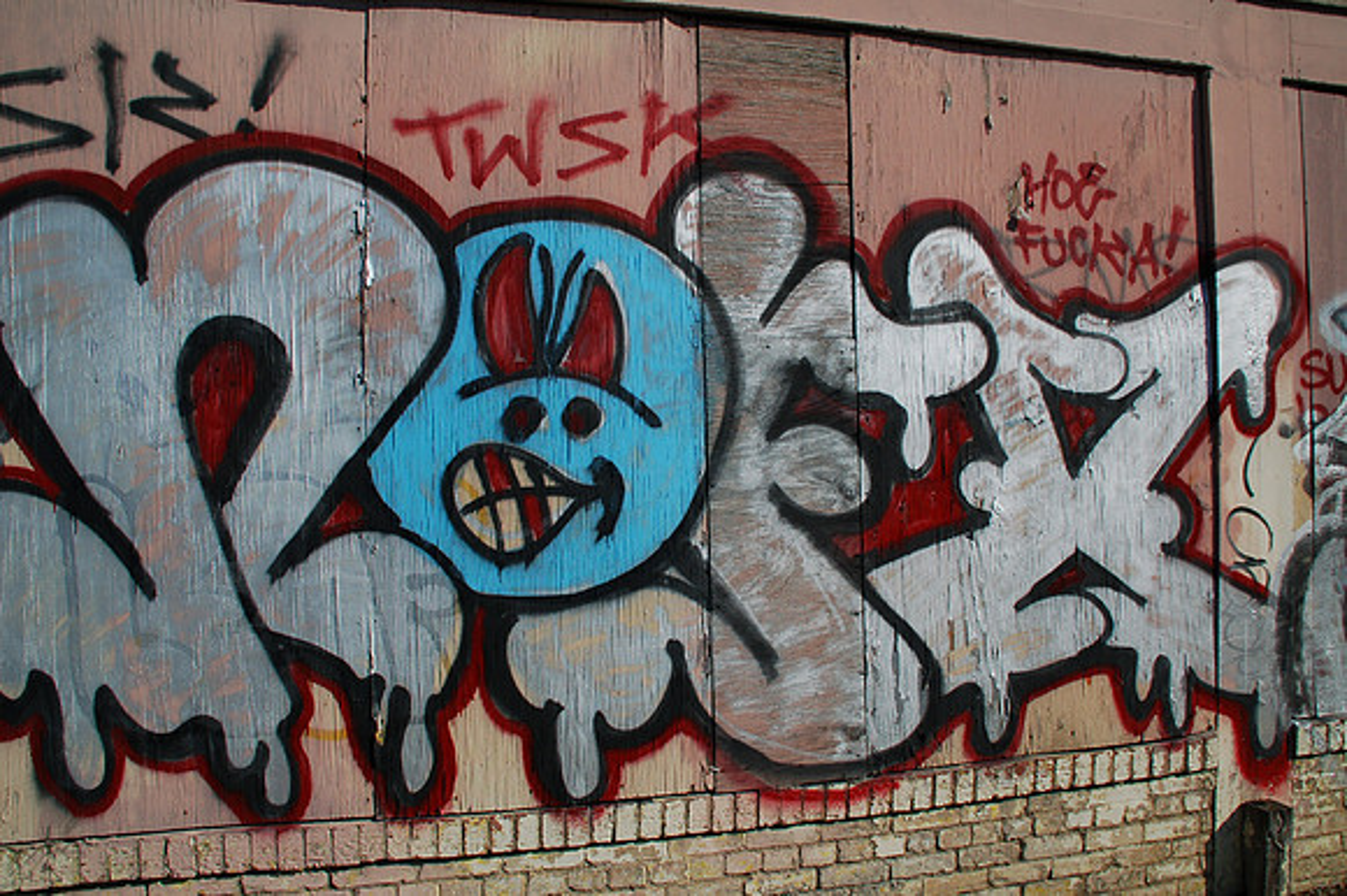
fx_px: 1010
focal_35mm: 27
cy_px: 448
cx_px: 674
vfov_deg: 47.9
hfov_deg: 67.4
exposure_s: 1/500
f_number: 9
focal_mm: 18
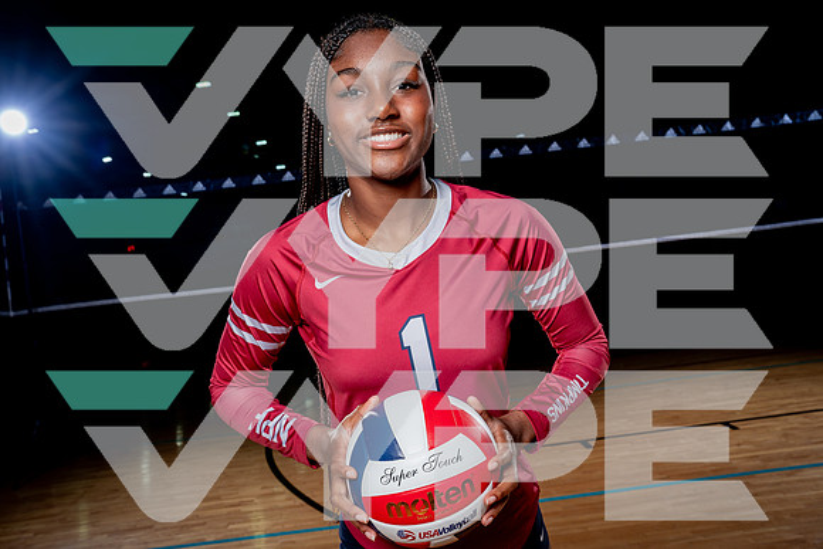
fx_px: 832
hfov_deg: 52.7
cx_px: 412
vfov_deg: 36.5
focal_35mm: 36
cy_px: 274
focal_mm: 34
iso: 250
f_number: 8
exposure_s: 1/250
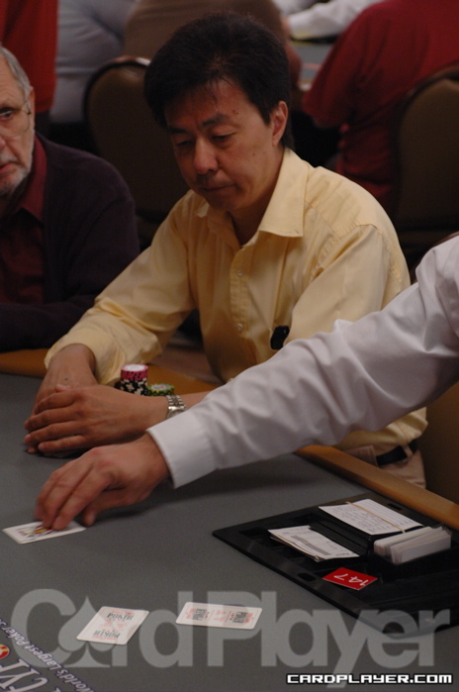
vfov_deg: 20.9
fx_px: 1870
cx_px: 230
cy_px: 346
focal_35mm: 98
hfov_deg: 14.0
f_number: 4.5
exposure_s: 1/60
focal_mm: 65
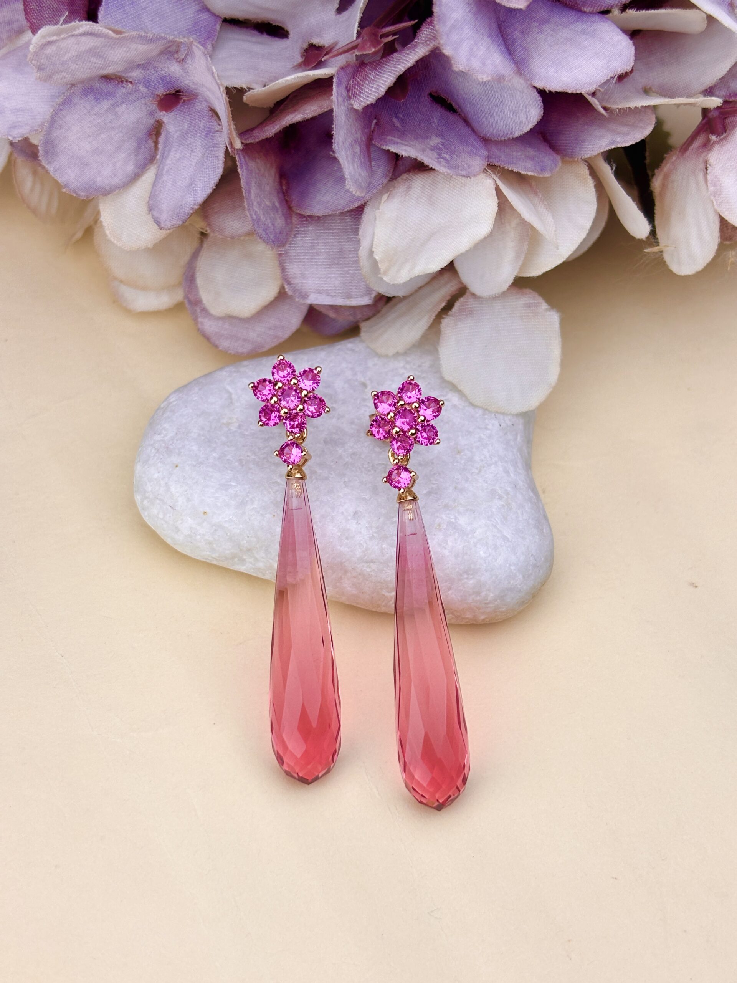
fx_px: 1476
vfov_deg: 36.8
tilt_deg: -58.1
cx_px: 368
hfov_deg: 28.0
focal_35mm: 52
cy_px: 492
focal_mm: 5.96
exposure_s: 1/1783
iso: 32
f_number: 1.6
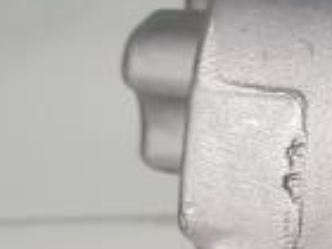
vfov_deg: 12.4
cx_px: 747
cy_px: 199
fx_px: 1141
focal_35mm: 119
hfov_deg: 13.2
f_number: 1.7
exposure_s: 1/50
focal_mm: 4.2
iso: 200
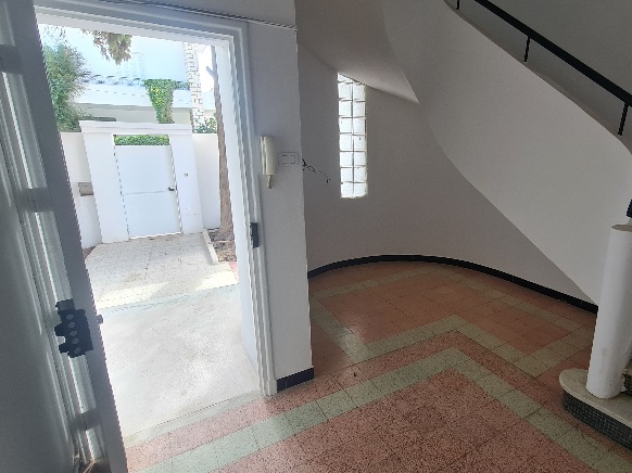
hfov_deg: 86.8
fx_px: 328
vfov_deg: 71.6
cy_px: 236
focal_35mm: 18
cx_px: 376
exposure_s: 1/100
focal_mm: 2.2
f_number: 2.2
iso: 80
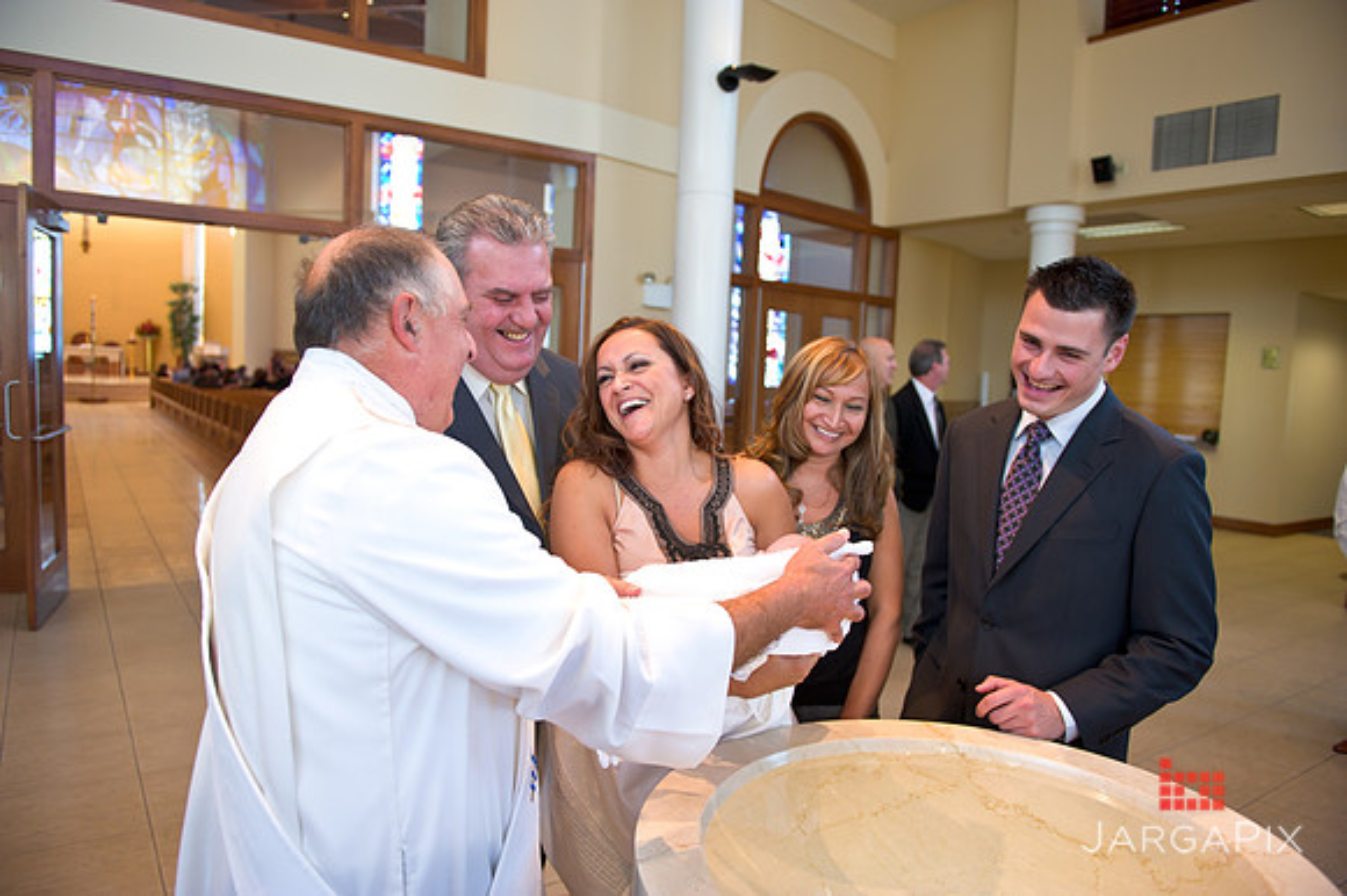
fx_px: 897
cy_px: 448
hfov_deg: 73.8
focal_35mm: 24
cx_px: 674
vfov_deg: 53.1
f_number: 3.2
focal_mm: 24
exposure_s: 1/200
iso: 800
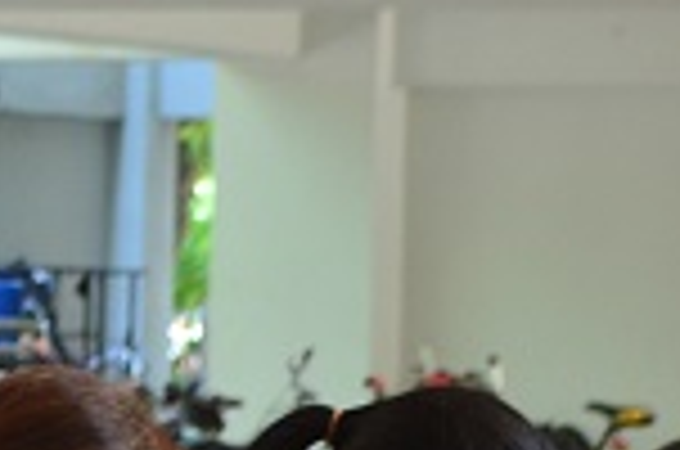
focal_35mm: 279
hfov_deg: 7.3
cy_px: 673
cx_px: -369
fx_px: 5252
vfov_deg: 4.9
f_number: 5
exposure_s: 1/50
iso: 400
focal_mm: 35
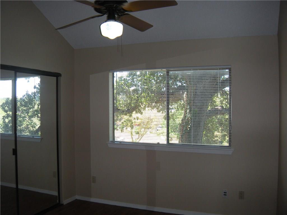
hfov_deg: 52.6
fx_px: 290
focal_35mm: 35
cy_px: 108
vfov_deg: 40.7
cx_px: 144
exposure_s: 1/59.2
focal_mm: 5.9
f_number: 3.8
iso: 97
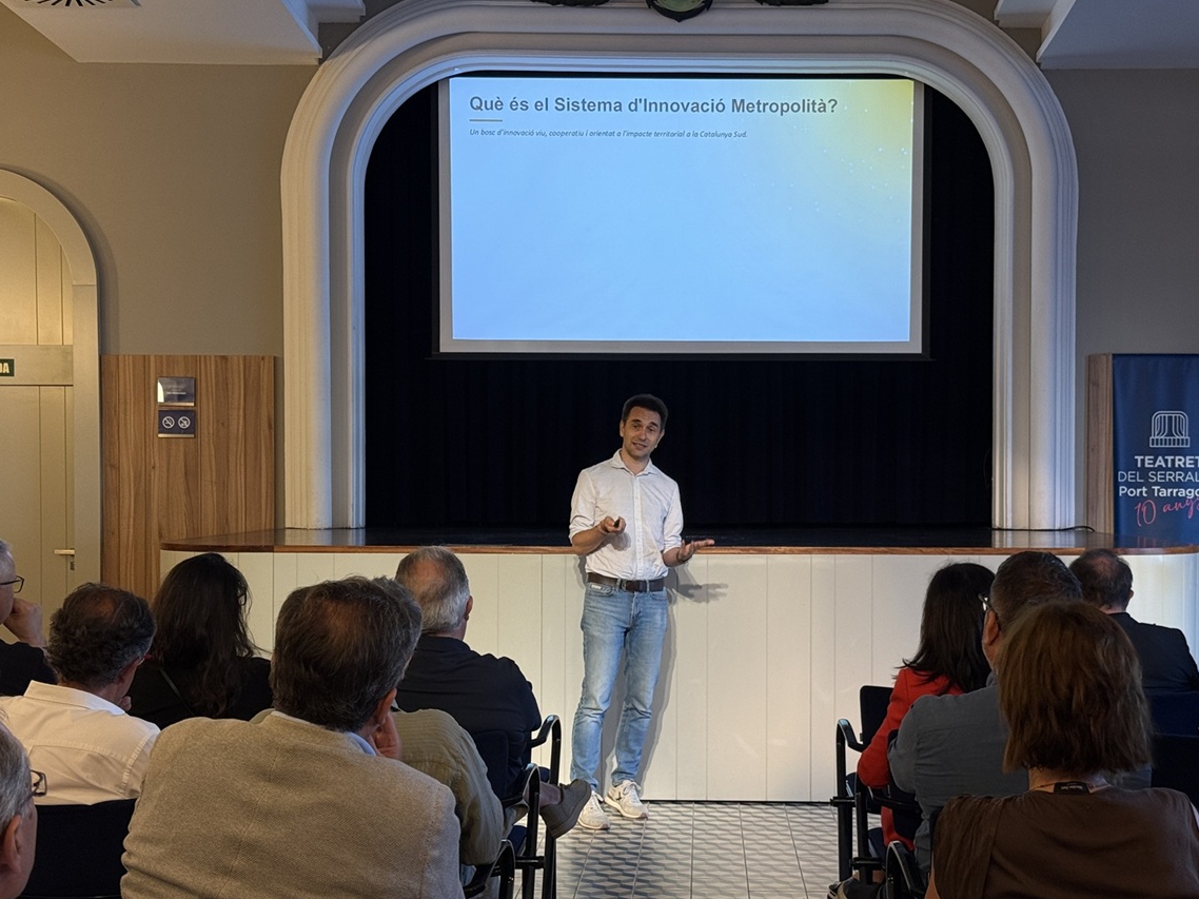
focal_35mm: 54
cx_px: 653
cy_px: 500
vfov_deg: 27.0
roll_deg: +0.1
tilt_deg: -0.8
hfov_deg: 35.5
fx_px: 1870
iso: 64
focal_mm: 6.76
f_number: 1.78
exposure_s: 1/50
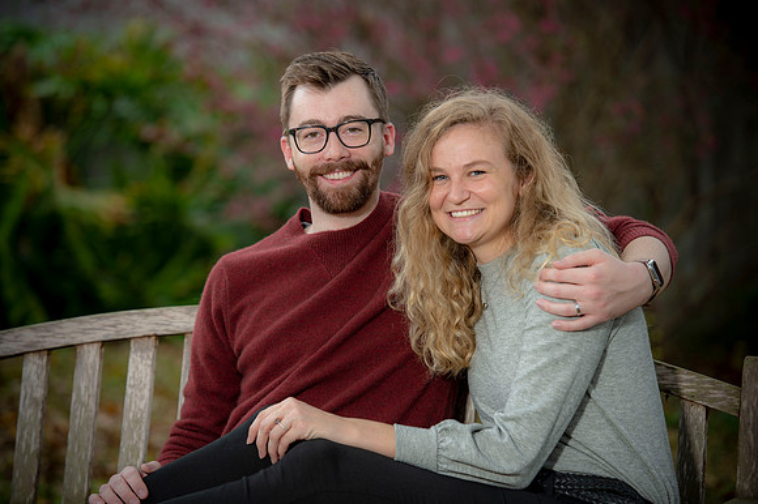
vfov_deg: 8.8
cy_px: 252
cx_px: 379
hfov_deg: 13.3
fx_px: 3262
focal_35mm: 155
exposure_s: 1/200
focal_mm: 155
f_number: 3.5
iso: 160
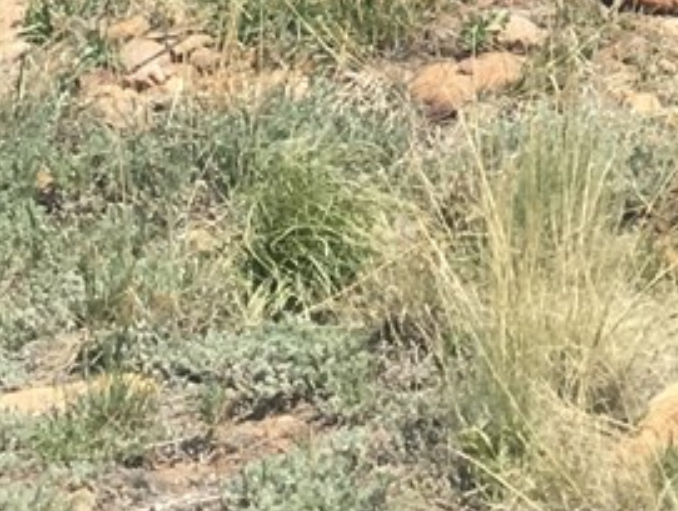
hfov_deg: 11.4
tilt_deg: +15.0
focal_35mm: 171
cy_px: -929
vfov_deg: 7.7
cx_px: 758
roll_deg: +1.6
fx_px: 3354
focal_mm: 4.15
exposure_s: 1/1054
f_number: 2.2
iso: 25
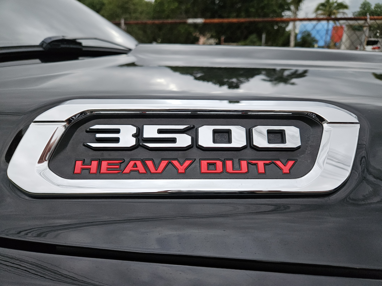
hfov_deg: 73.9
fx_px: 254
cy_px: 143
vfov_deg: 58.9
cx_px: 191
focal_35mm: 23
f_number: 1.8
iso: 800
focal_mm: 5.4
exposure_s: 1/120
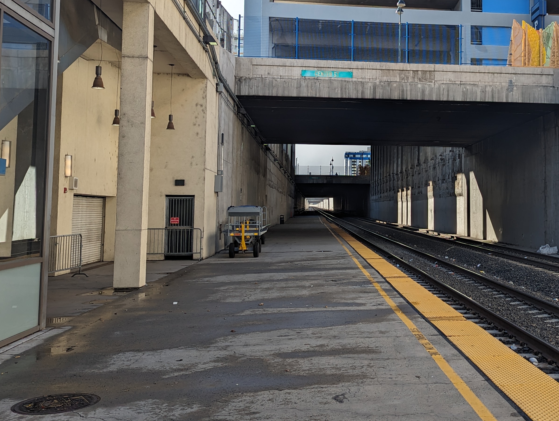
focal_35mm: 41
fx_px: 663
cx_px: 410
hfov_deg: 44.4
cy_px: 164
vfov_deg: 35.1
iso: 44
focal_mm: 6.81
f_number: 1.85
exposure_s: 1/2096
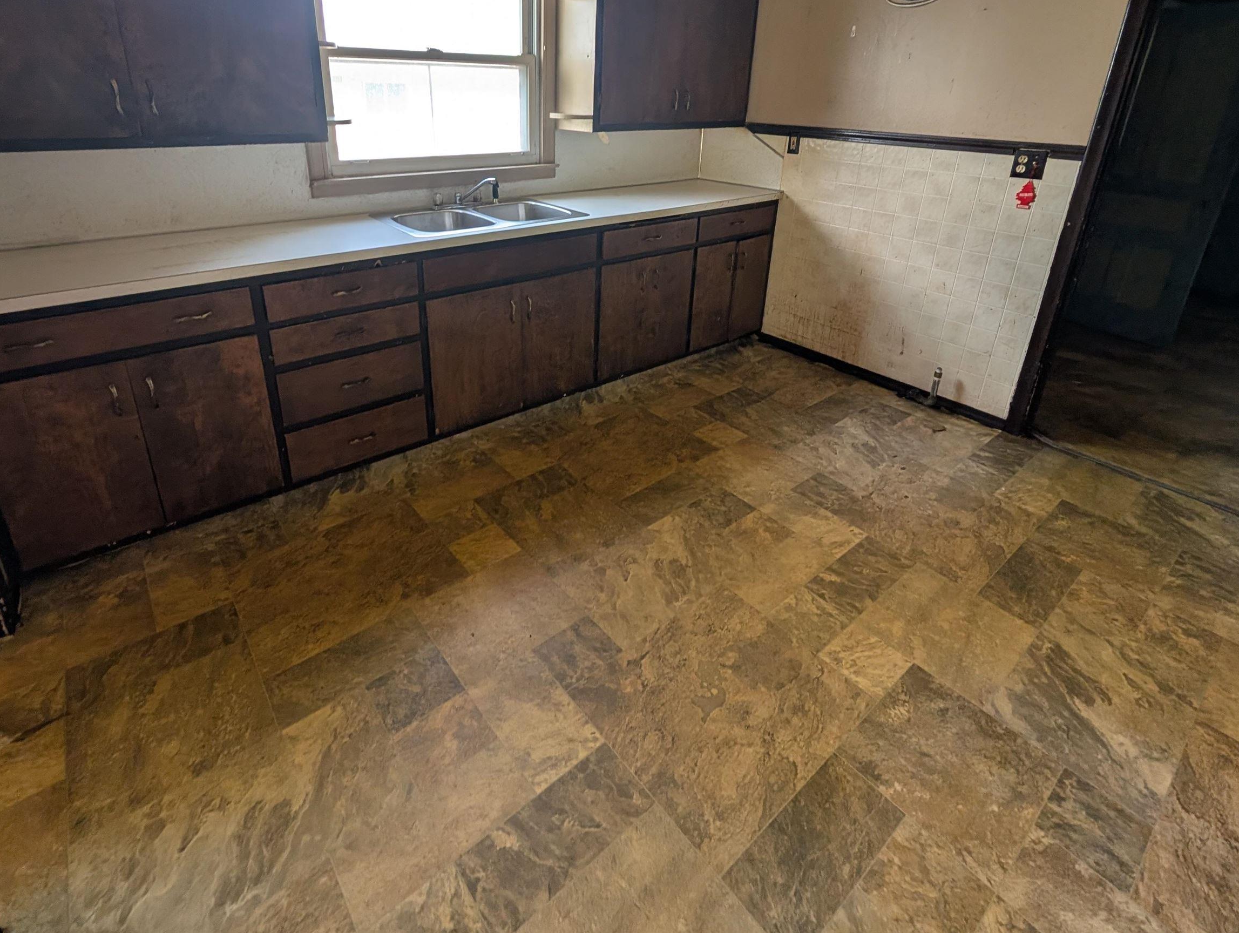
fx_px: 573
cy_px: 317
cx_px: 574
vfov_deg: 76.0
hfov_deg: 94.3
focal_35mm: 16
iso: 47
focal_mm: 2.02
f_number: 1.7
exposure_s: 1/31.9
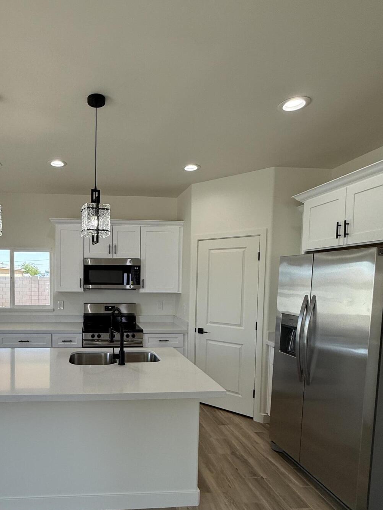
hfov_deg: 60.9
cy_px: 297
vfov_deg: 78.4
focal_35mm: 21
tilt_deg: -2.6
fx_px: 310
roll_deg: -0.3
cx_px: 109
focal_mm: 2.22
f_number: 2.2
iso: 64
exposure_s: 1/163
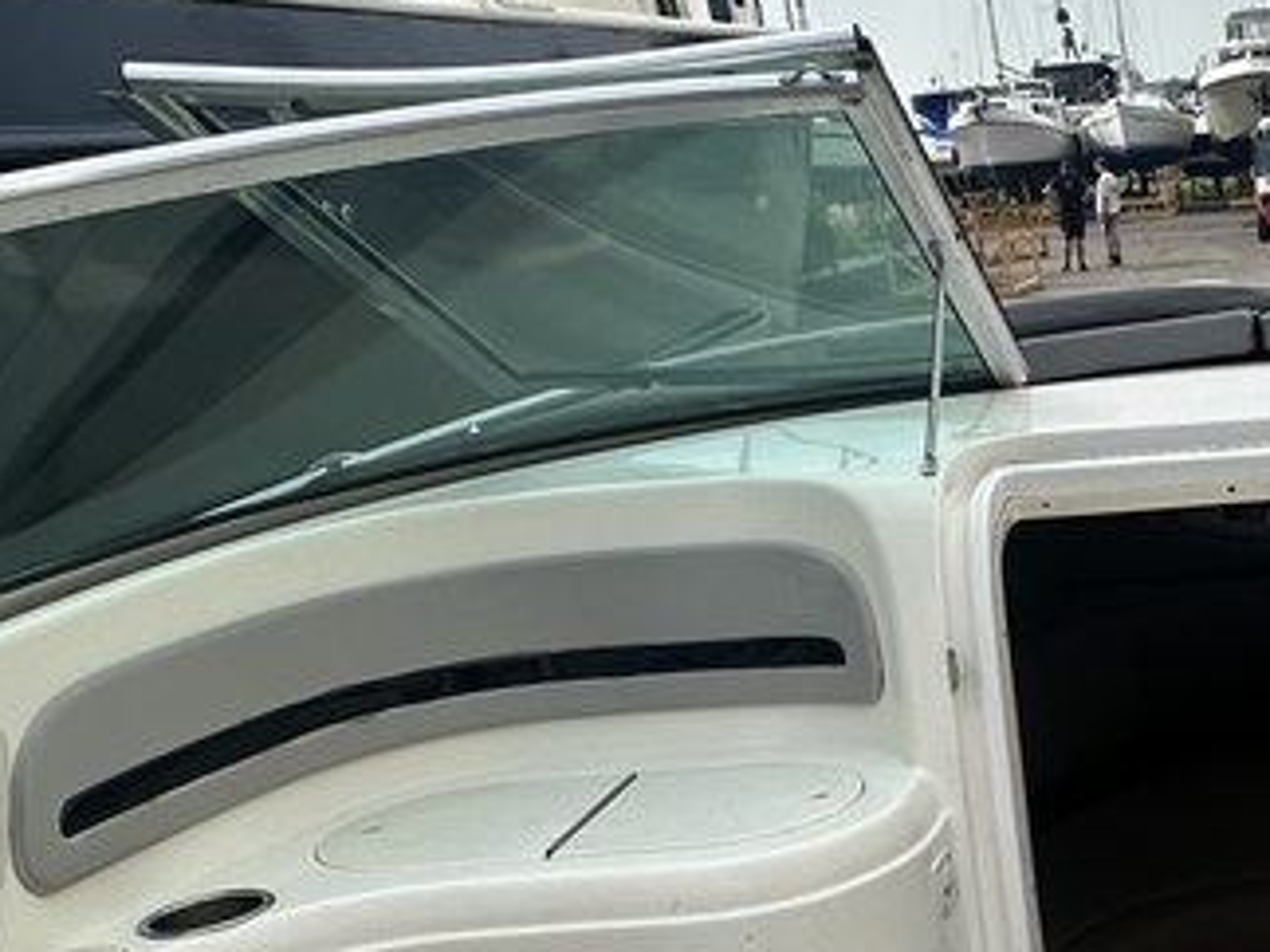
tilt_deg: -24.6
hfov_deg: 31.7
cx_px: 1463
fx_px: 1907
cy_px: 991
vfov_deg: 26.3
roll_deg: +3.9
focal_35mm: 52
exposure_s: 1/1575
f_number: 2.2
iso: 40
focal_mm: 2.22
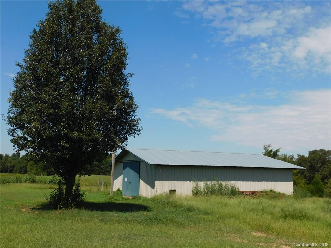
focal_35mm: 36
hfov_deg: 51.4
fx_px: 344
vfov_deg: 39.7
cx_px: 166
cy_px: 124
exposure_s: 1/500
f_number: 7
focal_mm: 6.3
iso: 125
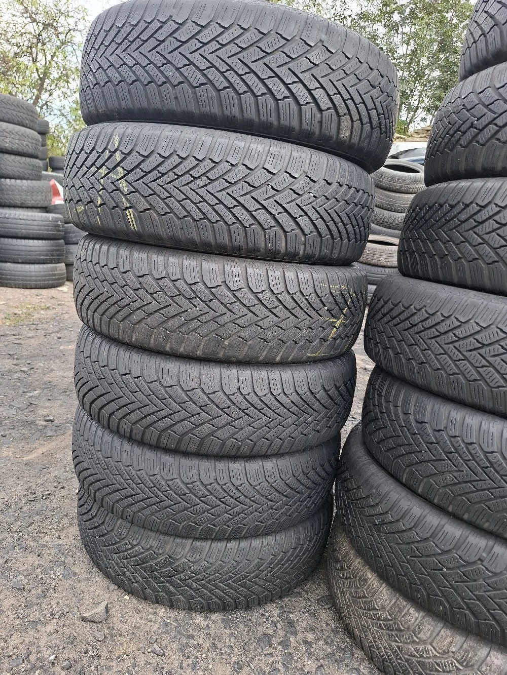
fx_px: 449
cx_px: 254
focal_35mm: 23
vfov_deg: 73.9
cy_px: 338
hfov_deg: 58.9
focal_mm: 5.54
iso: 50
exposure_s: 1/217
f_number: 1.8
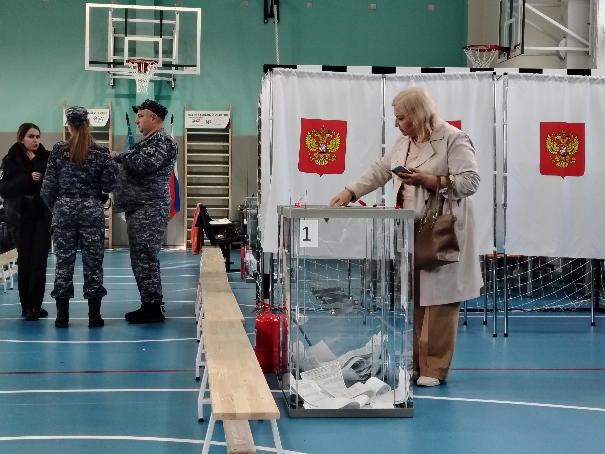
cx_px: 302
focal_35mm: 71
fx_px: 1241
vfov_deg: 20.7
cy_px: 227
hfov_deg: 27.4
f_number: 1.75
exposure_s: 1/60
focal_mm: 5.25
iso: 356
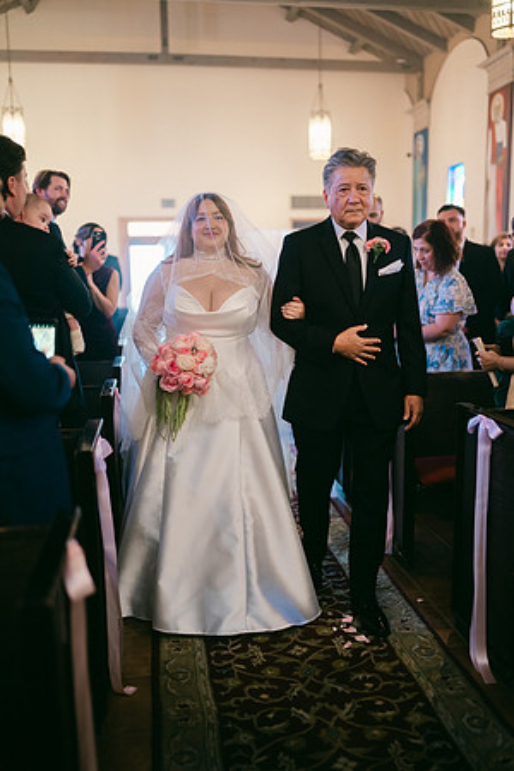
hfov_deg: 37.9
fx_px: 750
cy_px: 386
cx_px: 257
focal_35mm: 35
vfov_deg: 54.4
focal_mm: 35
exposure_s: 1/320
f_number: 1.2
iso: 800
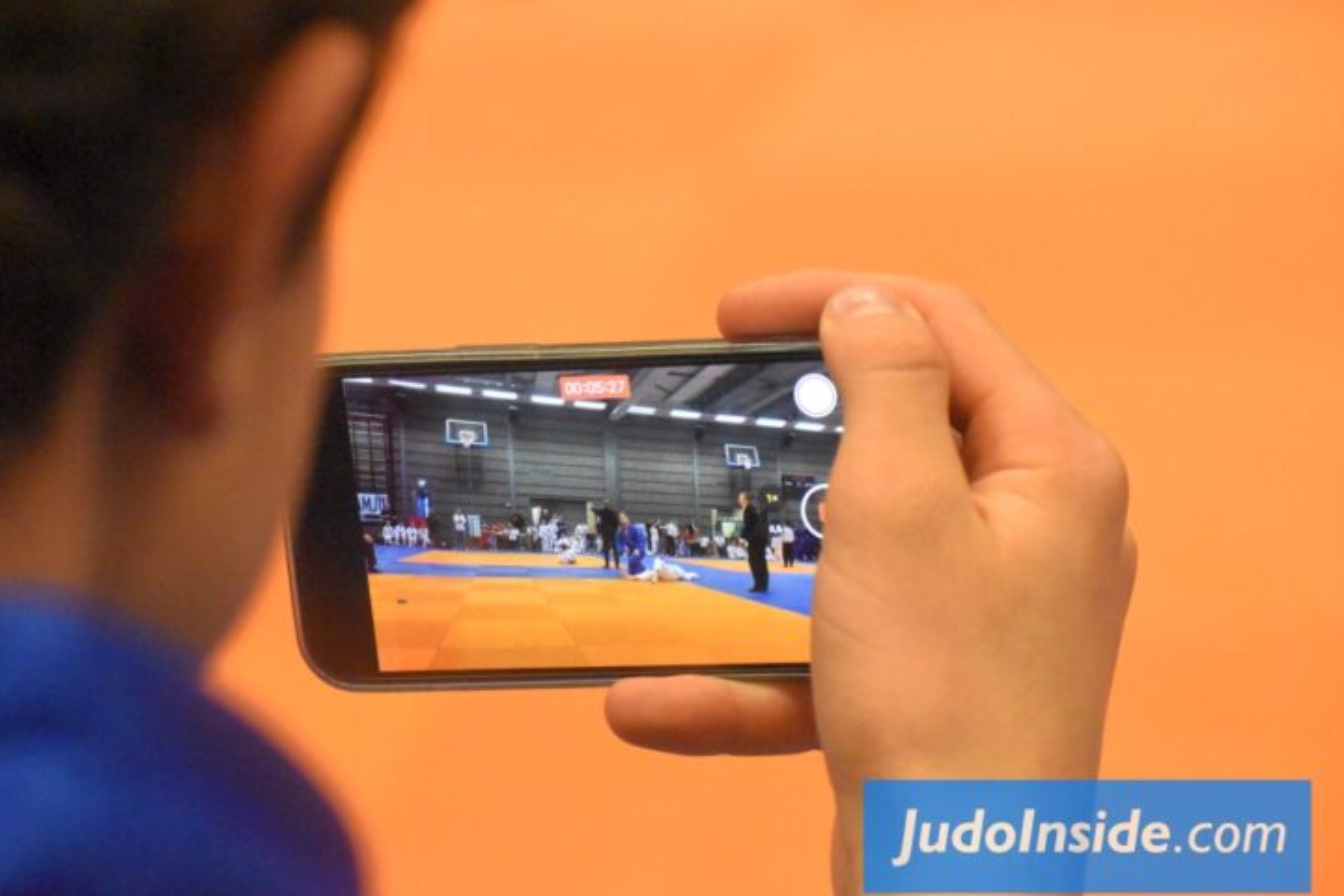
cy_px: 457
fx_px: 7167
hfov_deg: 10.7
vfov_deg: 7.2
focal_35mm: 192
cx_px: 637
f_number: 7.1
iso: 12800
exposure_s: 1/500
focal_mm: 120
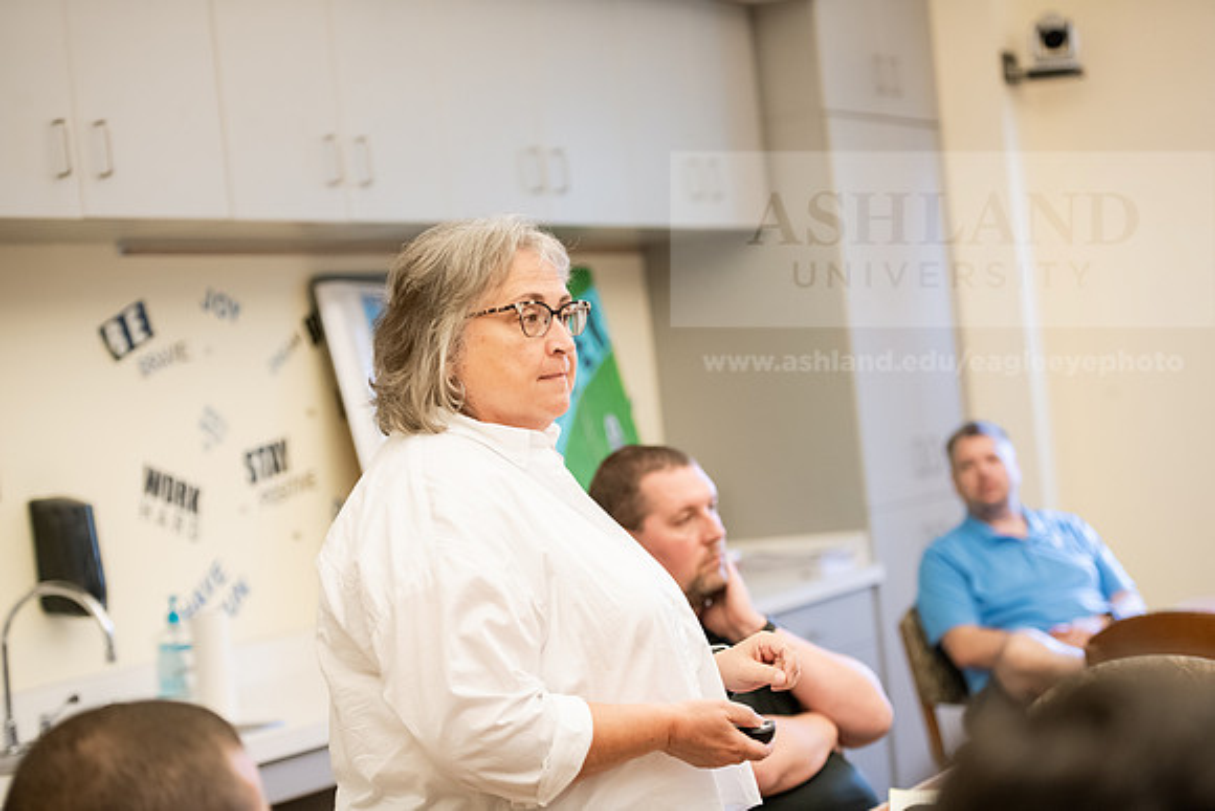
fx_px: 2768
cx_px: 608
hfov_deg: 24.8
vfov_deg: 16.7
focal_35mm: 82
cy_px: 406
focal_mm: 82
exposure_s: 1/200
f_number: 2.8
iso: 2000
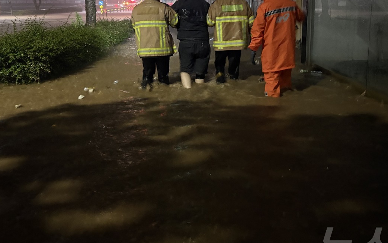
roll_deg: +1.2
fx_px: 391
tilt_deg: -11.1
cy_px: 82
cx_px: 204
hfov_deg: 52.7
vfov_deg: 34.1
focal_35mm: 37
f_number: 1.6
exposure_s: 1/15
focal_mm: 5.96
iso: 1250
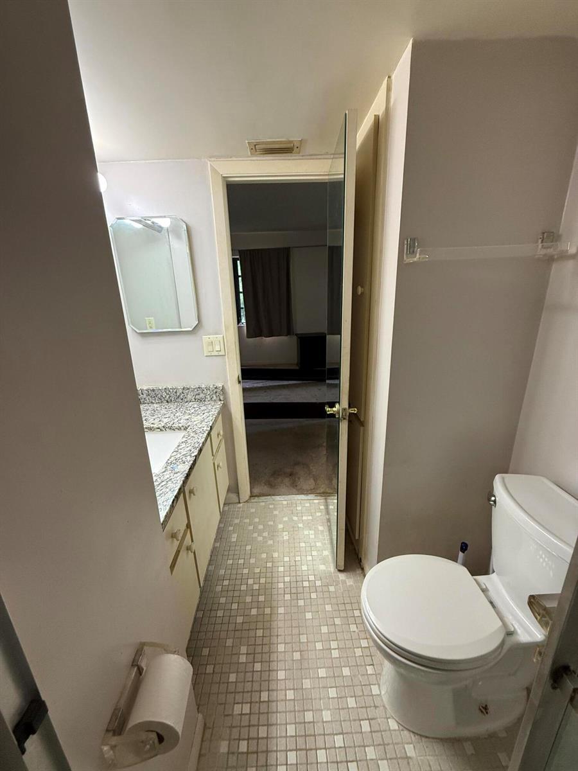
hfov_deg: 85.7
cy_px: 386
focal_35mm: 14
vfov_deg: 102.1
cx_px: 289
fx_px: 312
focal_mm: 2.22
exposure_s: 1/120
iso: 320
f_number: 2.2
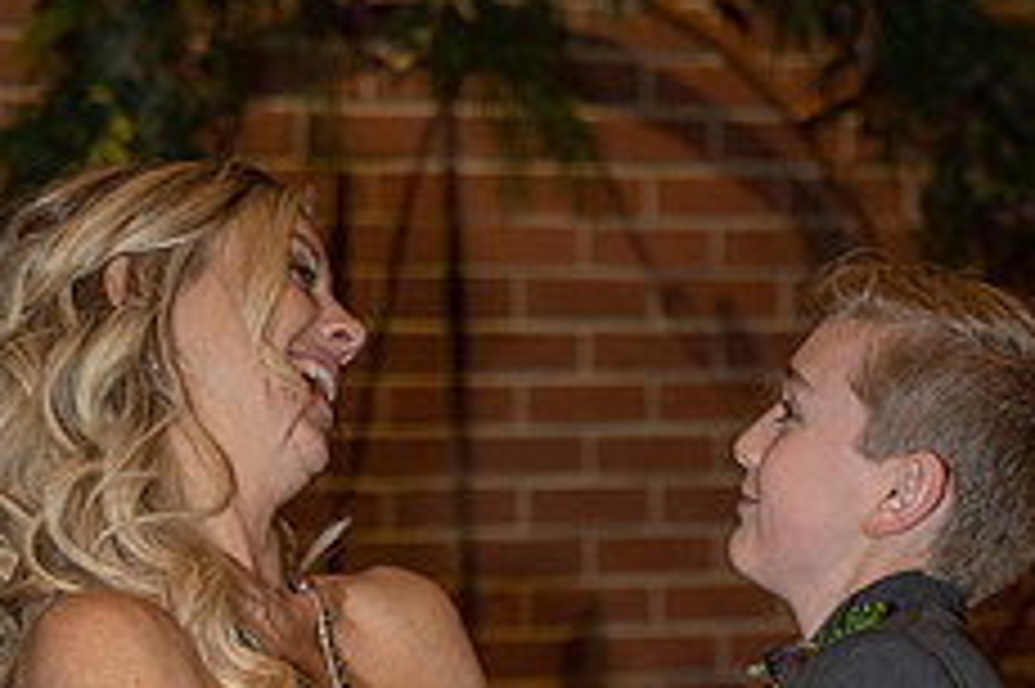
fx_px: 2700
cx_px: 526
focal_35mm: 94
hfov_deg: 21.7
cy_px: 985
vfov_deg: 13.8
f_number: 2.8
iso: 2000
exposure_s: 1/125
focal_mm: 48
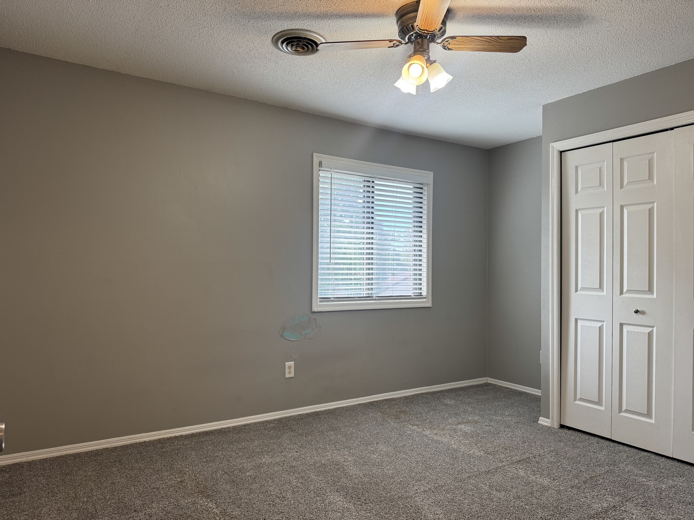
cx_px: 347
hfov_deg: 71.6
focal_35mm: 24
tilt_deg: +0.4
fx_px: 481
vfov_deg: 56.8
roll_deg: -1.0
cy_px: 260
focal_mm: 6.76
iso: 125
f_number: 1.78
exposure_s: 1/120
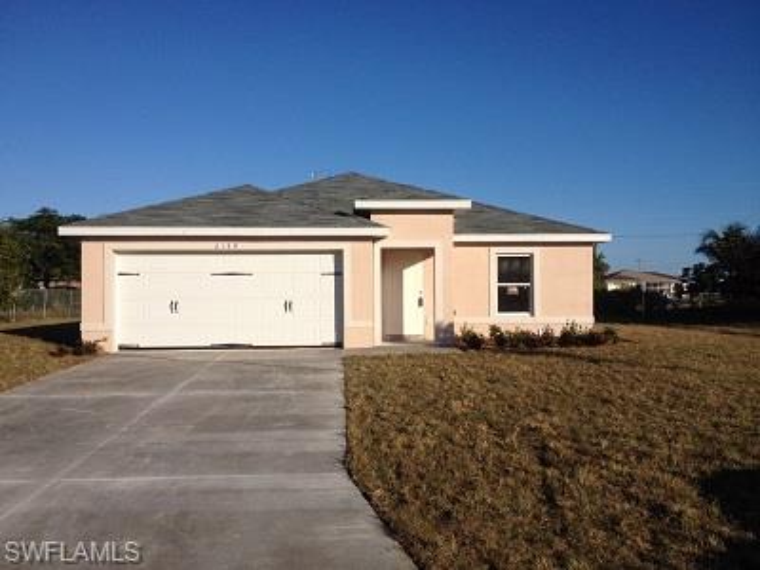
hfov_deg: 52.6
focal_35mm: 35
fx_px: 768
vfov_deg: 40.7
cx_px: 380
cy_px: 285
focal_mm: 4.28
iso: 50
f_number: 2.4
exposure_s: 1/3247
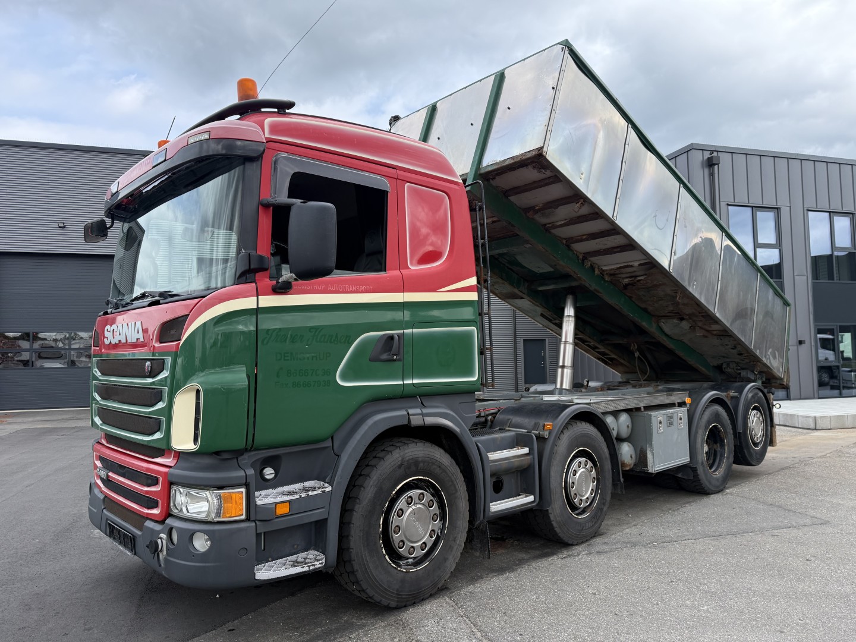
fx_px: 593
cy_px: 321
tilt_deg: +3.2
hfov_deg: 71.6
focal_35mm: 24
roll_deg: +0.6
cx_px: 428
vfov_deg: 56.8
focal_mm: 6.76
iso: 100
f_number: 1.78
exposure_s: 1/2611
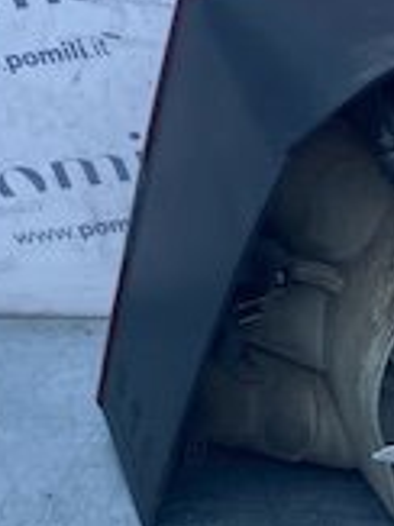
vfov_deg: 19.2
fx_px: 1550
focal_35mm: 102
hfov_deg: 13.9
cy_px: 390
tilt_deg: -41.9
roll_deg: +0.6
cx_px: 523
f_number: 1.8
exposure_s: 1/877
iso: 32
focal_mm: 4.25
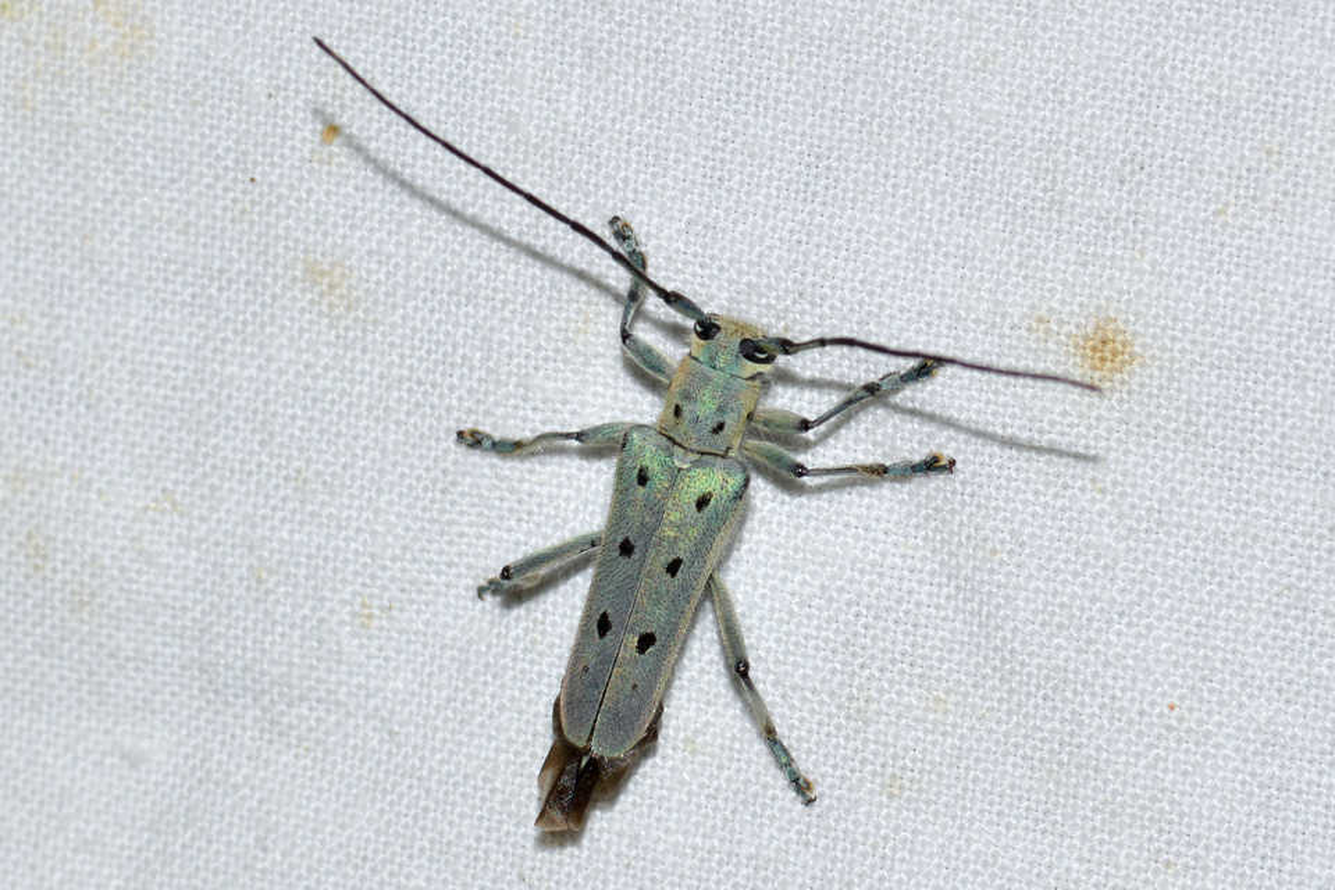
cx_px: 668
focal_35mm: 150
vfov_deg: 9.1
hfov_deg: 13.7
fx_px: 5562
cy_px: 445
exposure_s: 1/200
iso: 100
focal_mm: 100
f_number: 18
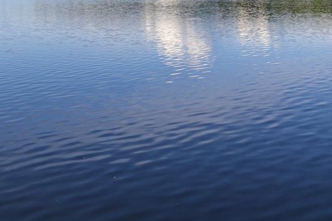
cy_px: -6
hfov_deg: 31.2
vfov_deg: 21.1
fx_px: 572
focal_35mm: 62
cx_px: 285
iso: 100
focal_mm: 18
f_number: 8
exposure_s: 1/250
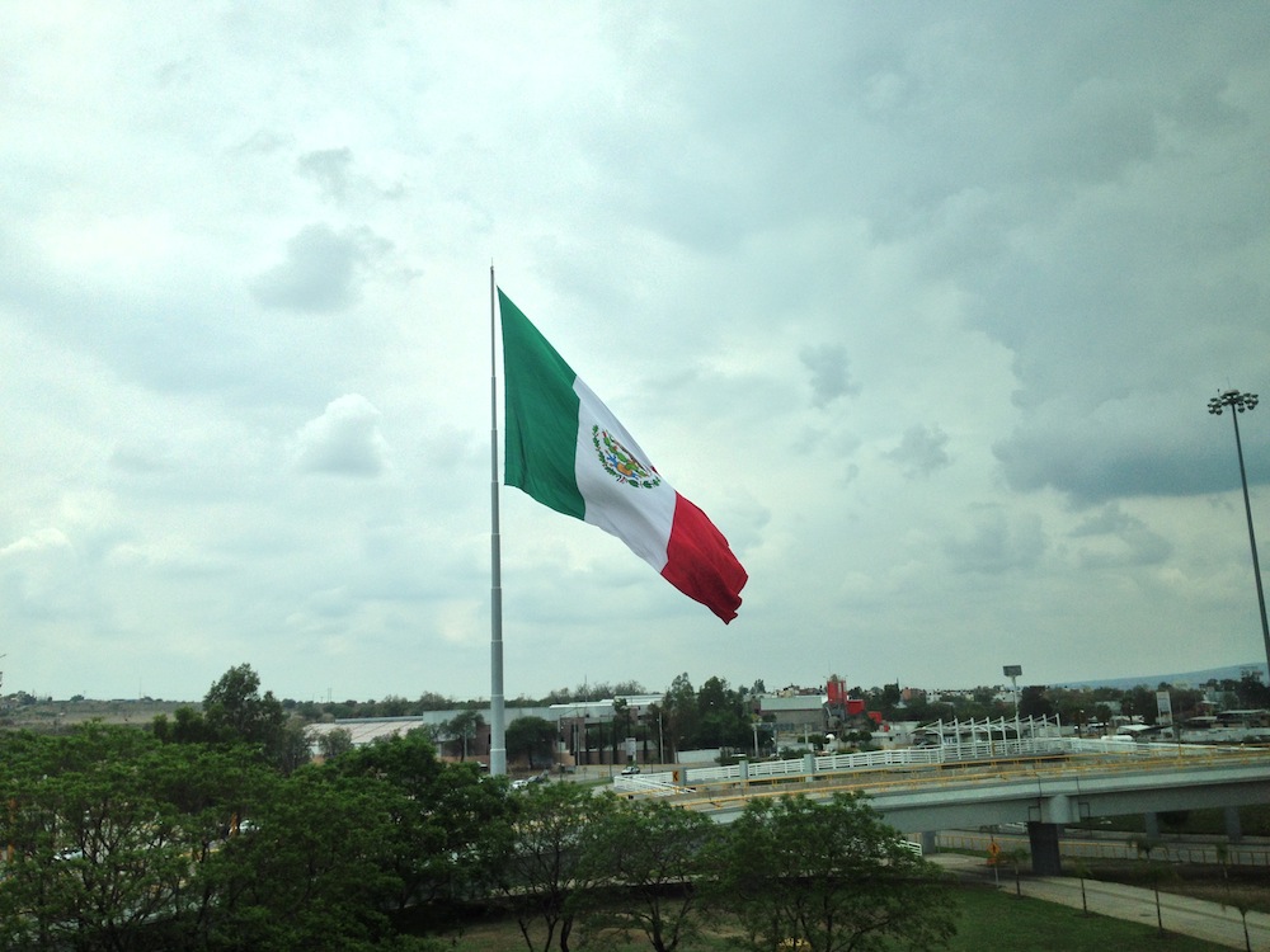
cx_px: 635
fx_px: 1284
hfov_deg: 52.6
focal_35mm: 35
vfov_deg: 40.7
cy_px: 476
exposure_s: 1/516
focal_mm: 4.28
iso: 50
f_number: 2.4
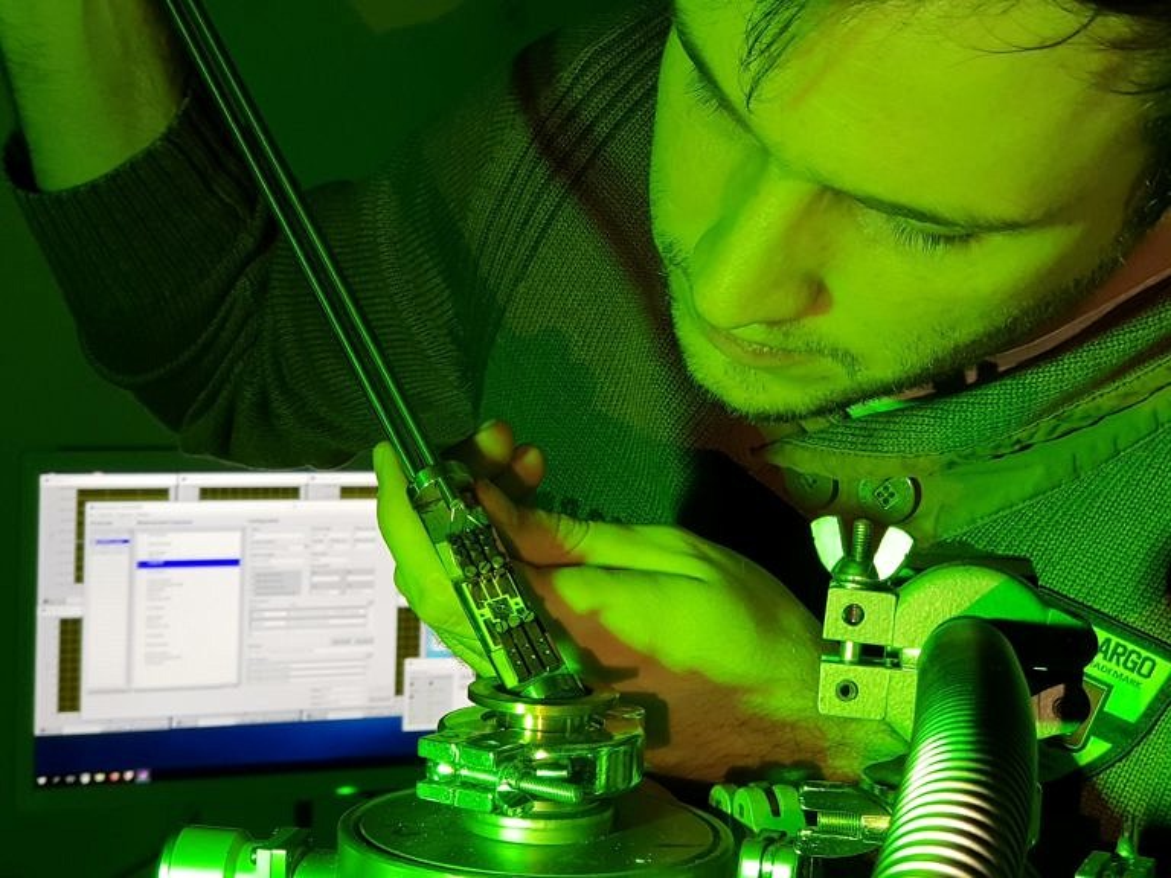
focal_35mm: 52
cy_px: 439
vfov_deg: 28.0
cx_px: 586
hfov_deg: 36.8
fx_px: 1759
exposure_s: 1/17
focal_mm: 6
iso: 160
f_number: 2.4
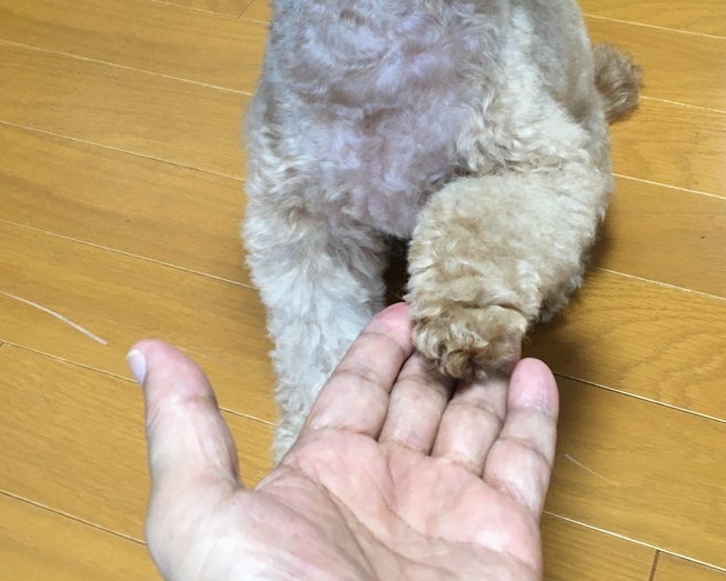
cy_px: 152
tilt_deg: -41.9
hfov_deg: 36.0
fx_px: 1118
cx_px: 398
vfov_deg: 28.8
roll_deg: +5.1
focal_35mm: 52
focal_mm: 4.15
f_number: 2.2
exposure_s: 1/30
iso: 80
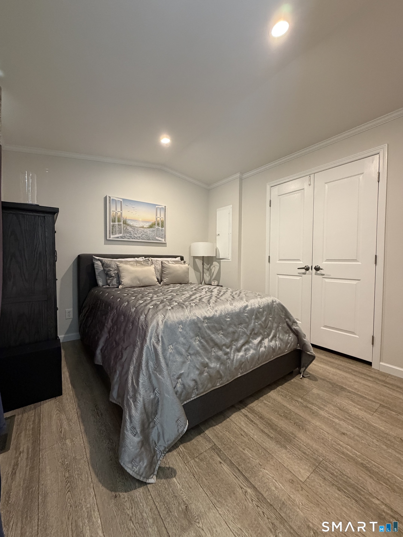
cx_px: 202
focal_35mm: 14
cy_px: 268
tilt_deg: -2.6
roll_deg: -0.5
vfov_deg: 102.1
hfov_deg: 85.7
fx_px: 217
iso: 400
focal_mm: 2.22
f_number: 2.2
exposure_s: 1/60
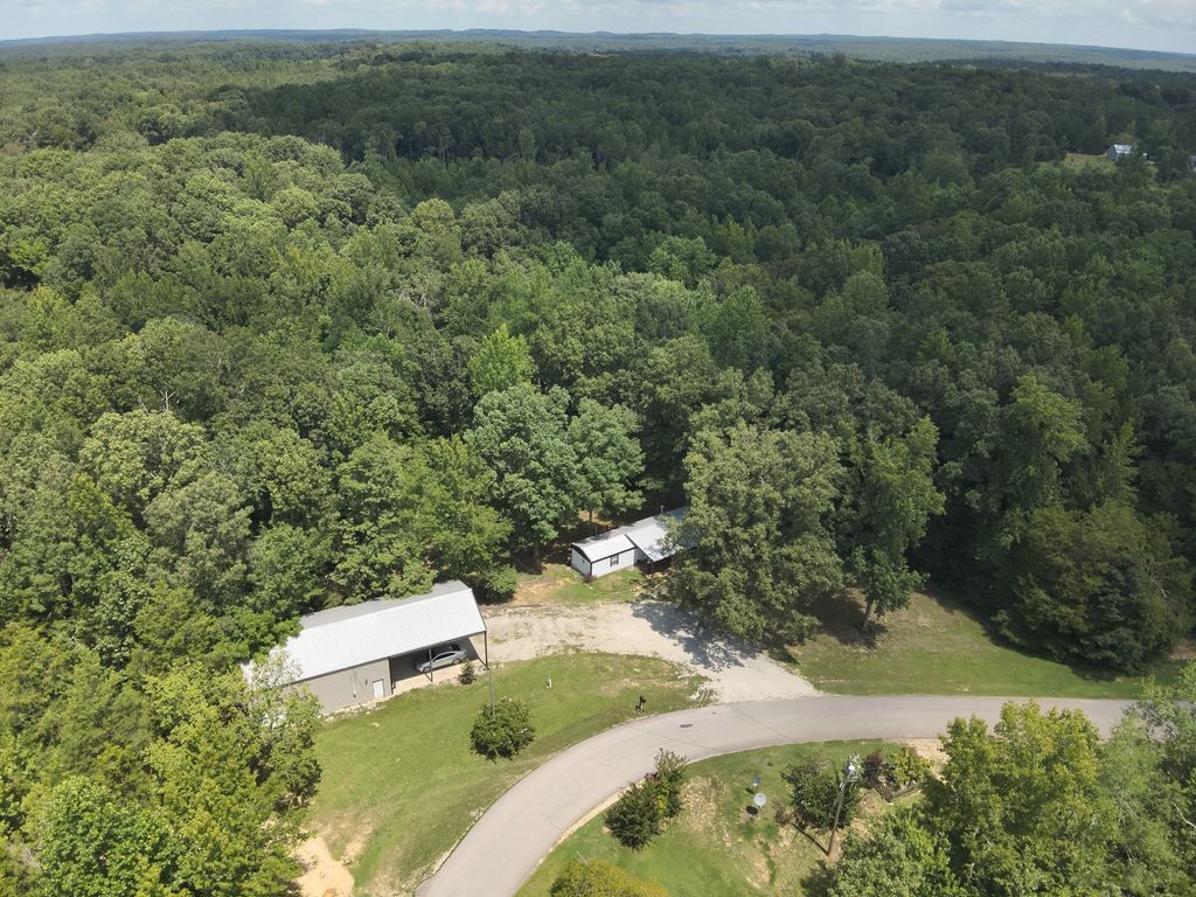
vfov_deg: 56.8
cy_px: 448
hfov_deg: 71.6
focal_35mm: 24
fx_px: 829
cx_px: 598
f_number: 2.8
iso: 100
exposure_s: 1/800
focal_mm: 4.4
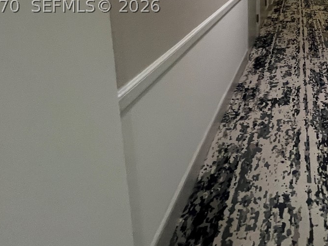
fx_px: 294
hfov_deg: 50.1
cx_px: 310
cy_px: 6
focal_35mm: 31
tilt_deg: -10.0
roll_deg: -1.0
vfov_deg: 40.4
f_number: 1.8
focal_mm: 1.57
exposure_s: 1/60
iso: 500
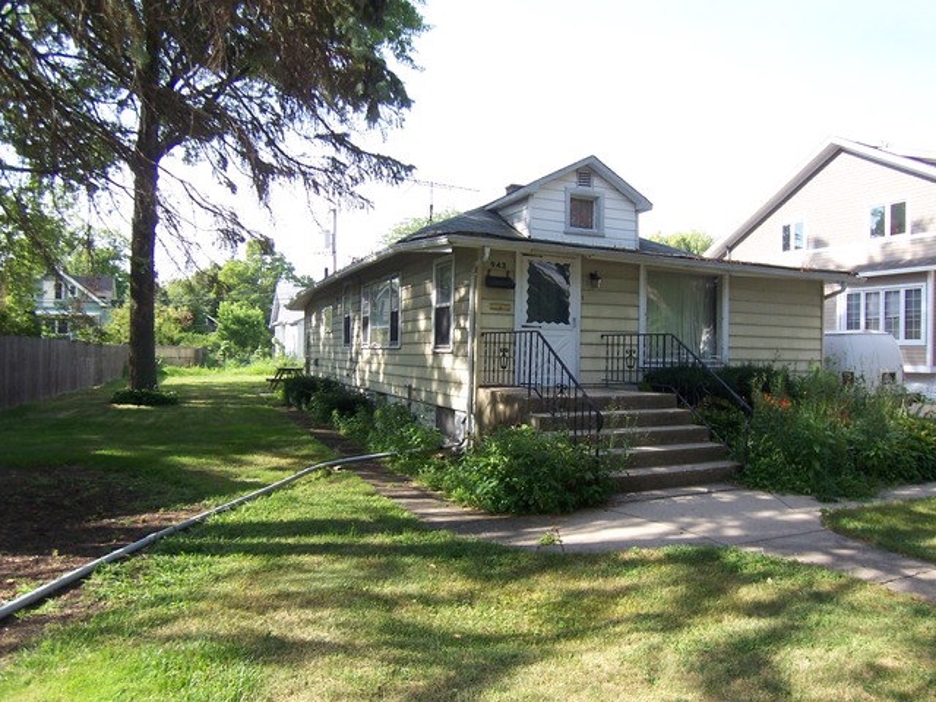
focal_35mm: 23
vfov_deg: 58.9
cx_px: 468
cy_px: 351
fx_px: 622
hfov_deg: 73.9
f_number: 2.8
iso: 64
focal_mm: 3.8
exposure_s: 1/250
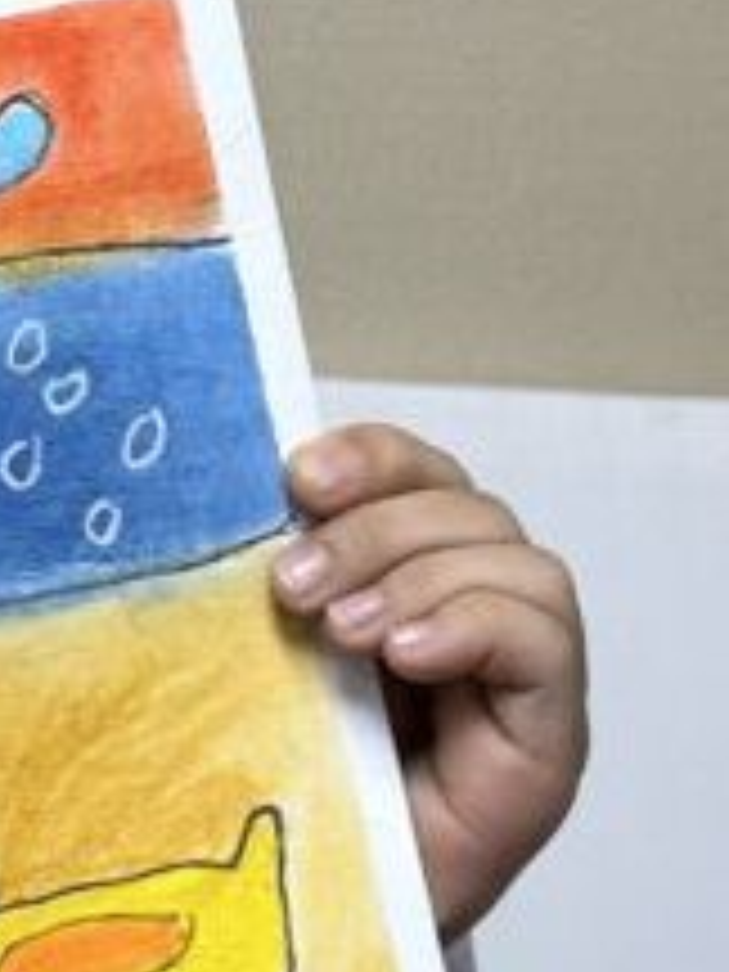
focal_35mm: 111
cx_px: -126
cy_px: 274
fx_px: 3117
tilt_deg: -7.4
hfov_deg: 13.0
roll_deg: -5.3
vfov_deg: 17.6
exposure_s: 1/100
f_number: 1.78
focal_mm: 6.86
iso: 80
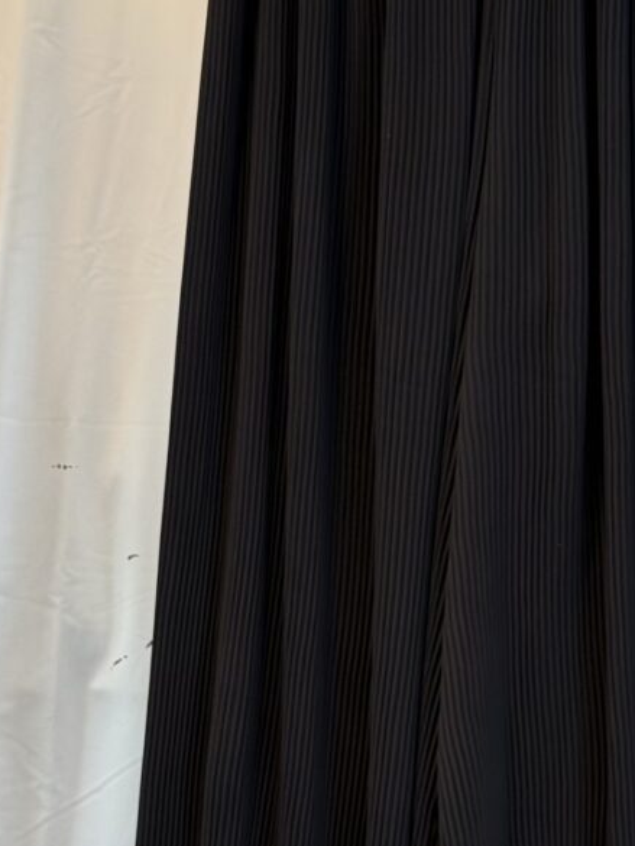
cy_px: 359
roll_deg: -1.4
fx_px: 2567
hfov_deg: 13.9
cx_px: 592
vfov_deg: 18.7
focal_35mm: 105
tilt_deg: -4.0
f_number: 1.78
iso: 50
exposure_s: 1/100
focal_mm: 6.76
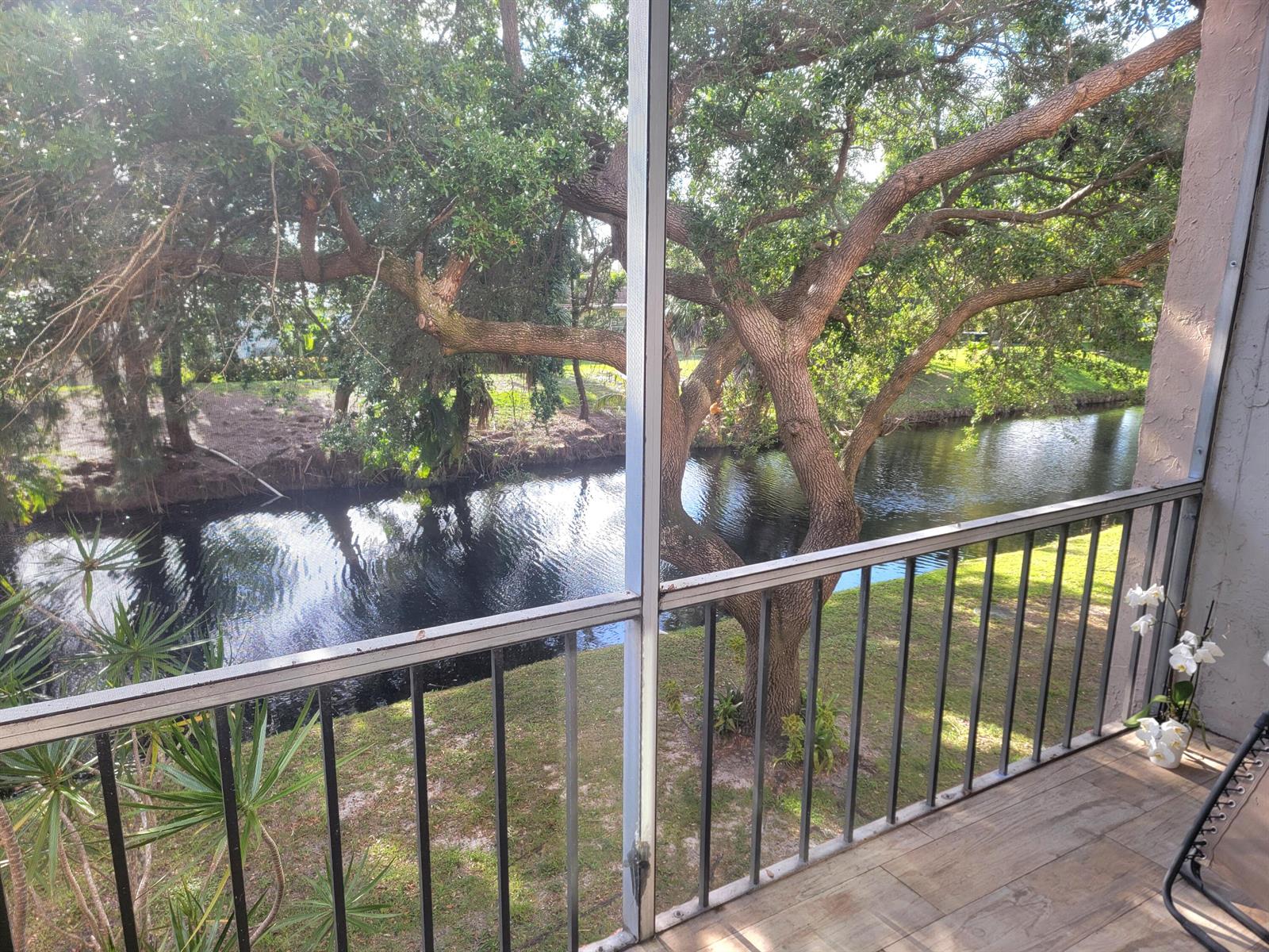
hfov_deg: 71.6
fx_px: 880
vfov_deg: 56.8
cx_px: 634
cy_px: 476
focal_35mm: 24
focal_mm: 6.7
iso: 25
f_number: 1.8
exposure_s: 1/120
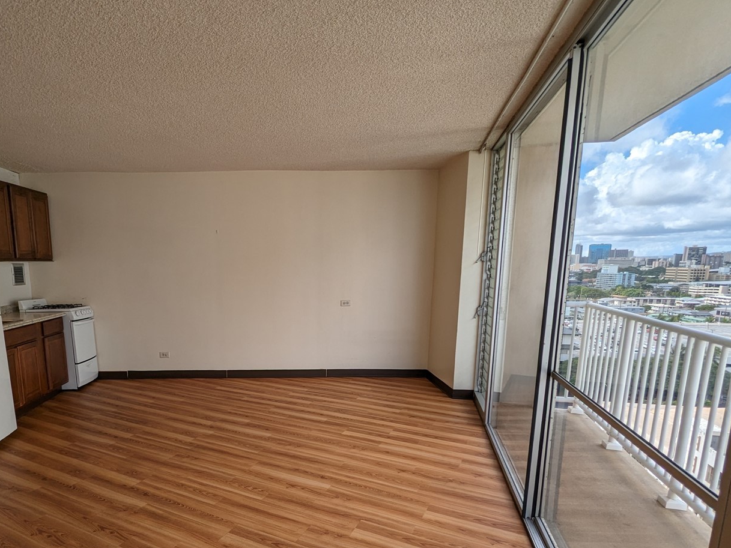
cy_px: 349
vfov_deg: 62.4
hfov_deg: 77.8
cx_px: 281
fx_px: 444
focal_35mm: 21
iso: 48
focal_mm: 2.35
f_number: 2.2
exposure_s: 1/1070
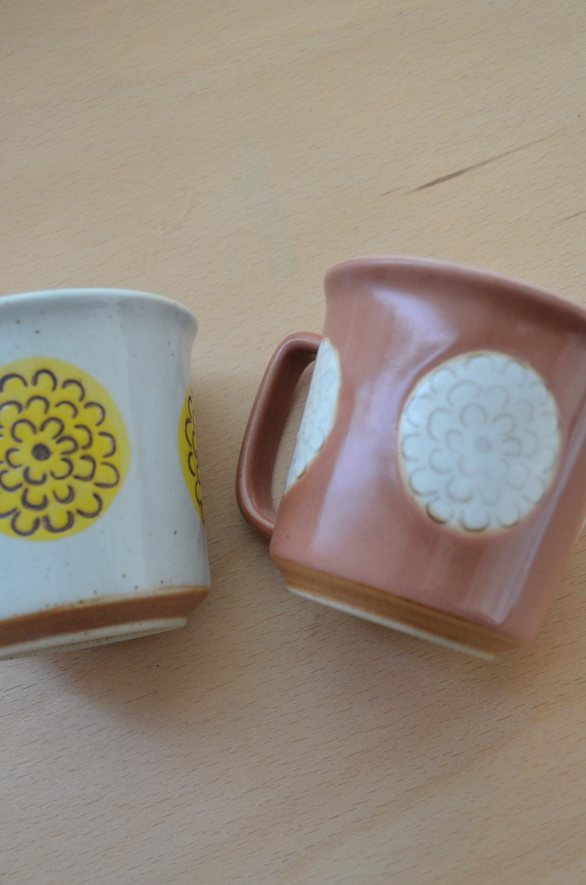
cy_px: 463
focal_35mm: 44
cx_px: 247
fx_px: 1079
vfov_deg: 44.6
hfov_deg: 30.3
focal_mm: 20
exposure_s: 1/60
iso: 800
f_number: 4
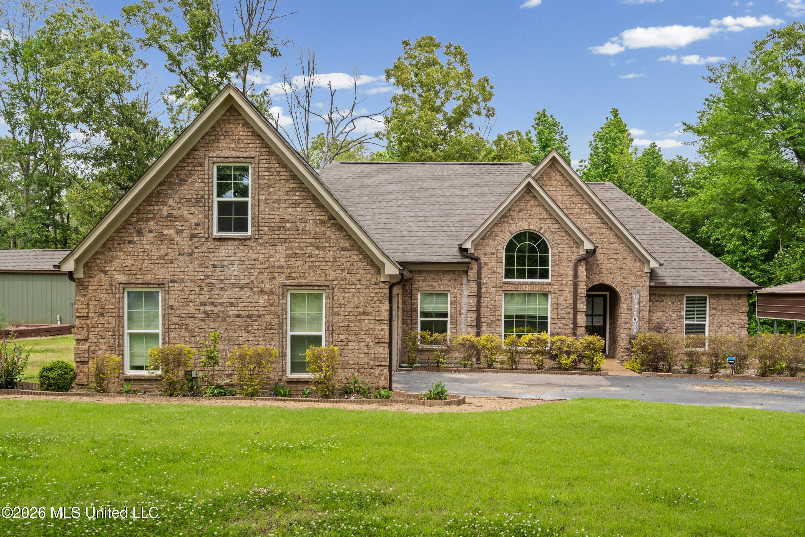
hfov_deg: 55.8
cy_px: 268
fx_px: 760
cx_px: 402
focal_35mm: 34
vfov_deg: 38.9
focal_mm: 34
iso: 800
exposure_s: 1/400
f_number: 9
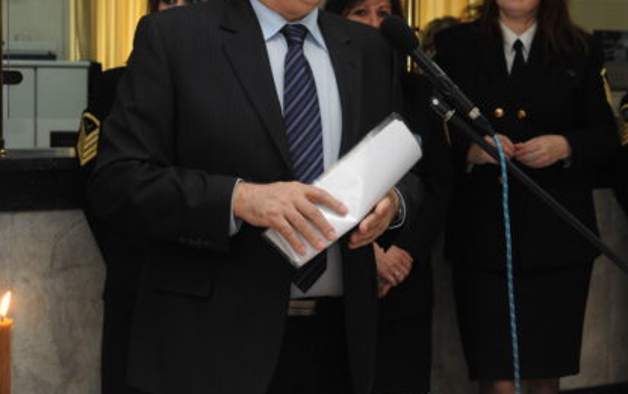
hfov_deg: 25.4
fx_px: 1387
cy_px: 123
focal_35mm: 81
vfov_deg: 16.1
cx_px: 419
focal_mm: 55
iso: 800
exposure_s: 1/80
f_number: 5.6
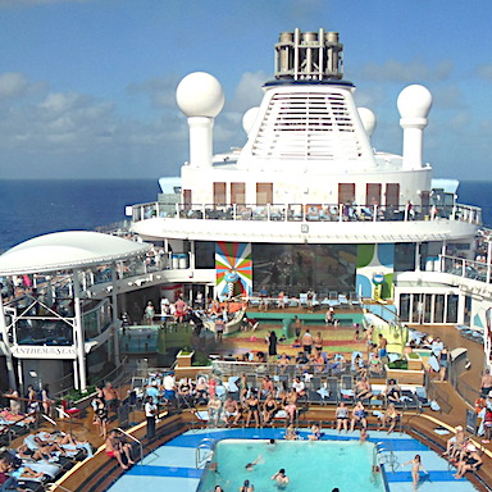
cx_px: 287
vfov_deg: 36.4
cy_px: 331
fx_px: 740
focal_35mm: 46
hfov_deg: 36.7
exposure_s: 1/1500
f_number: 3.5
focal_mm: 4.5
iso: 125
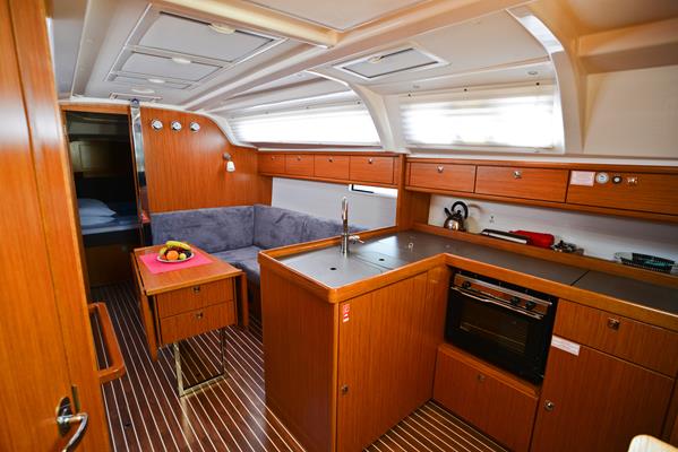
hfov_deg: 93.2
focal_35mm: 17
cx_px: 339
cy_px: 226
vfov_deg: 70.5
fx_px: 320
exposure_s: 1/100
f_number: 4.5
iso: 640
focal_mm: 17
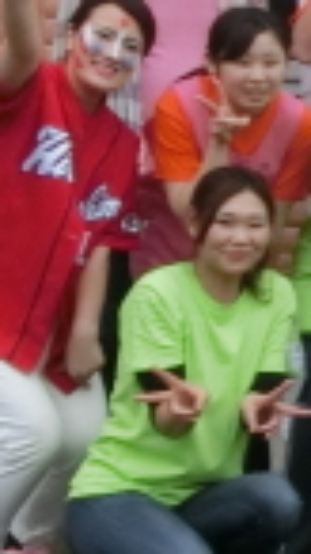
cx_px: 1187
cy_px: 152
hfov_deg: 5.8
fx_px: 2657
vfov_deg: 11.9
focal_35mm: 181
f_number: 3.9
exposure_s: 1/100
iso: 400
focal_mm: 6.67
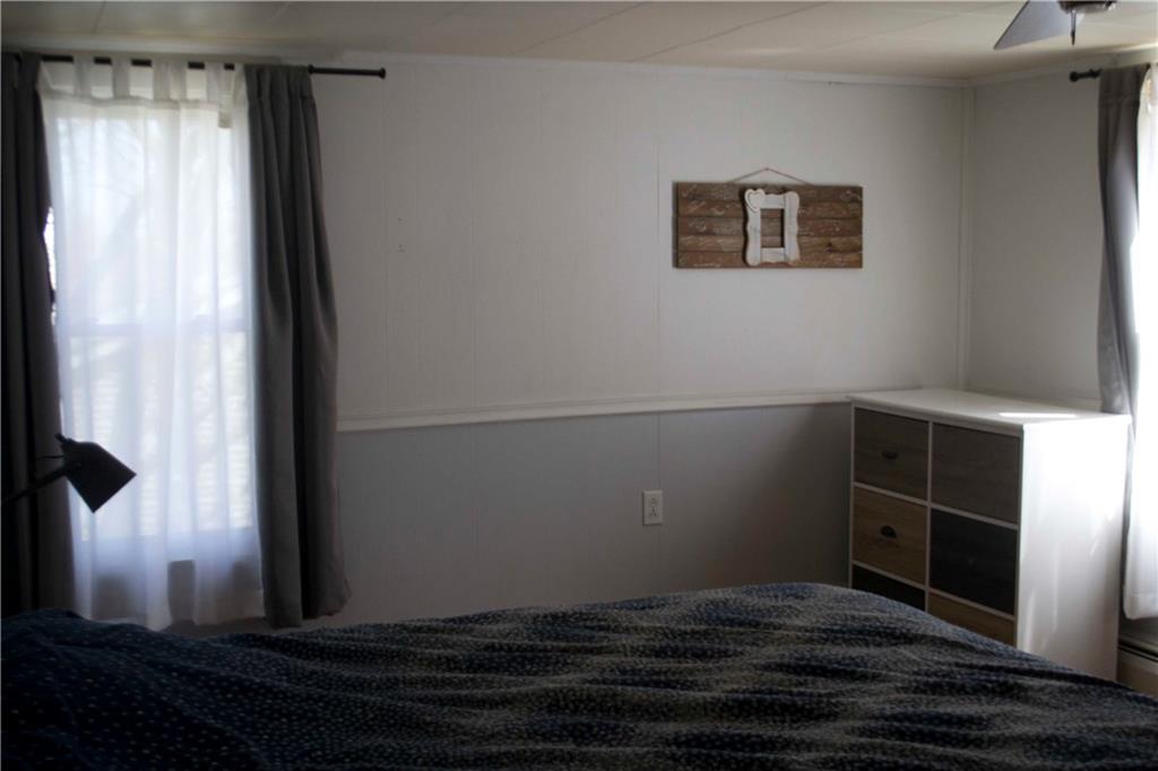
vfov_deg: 30.8
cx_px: 579
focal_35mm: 44
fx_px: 1399
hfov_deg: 45.0
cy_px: 386
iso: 400
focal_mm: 29
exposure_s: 1/80
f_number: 4.5
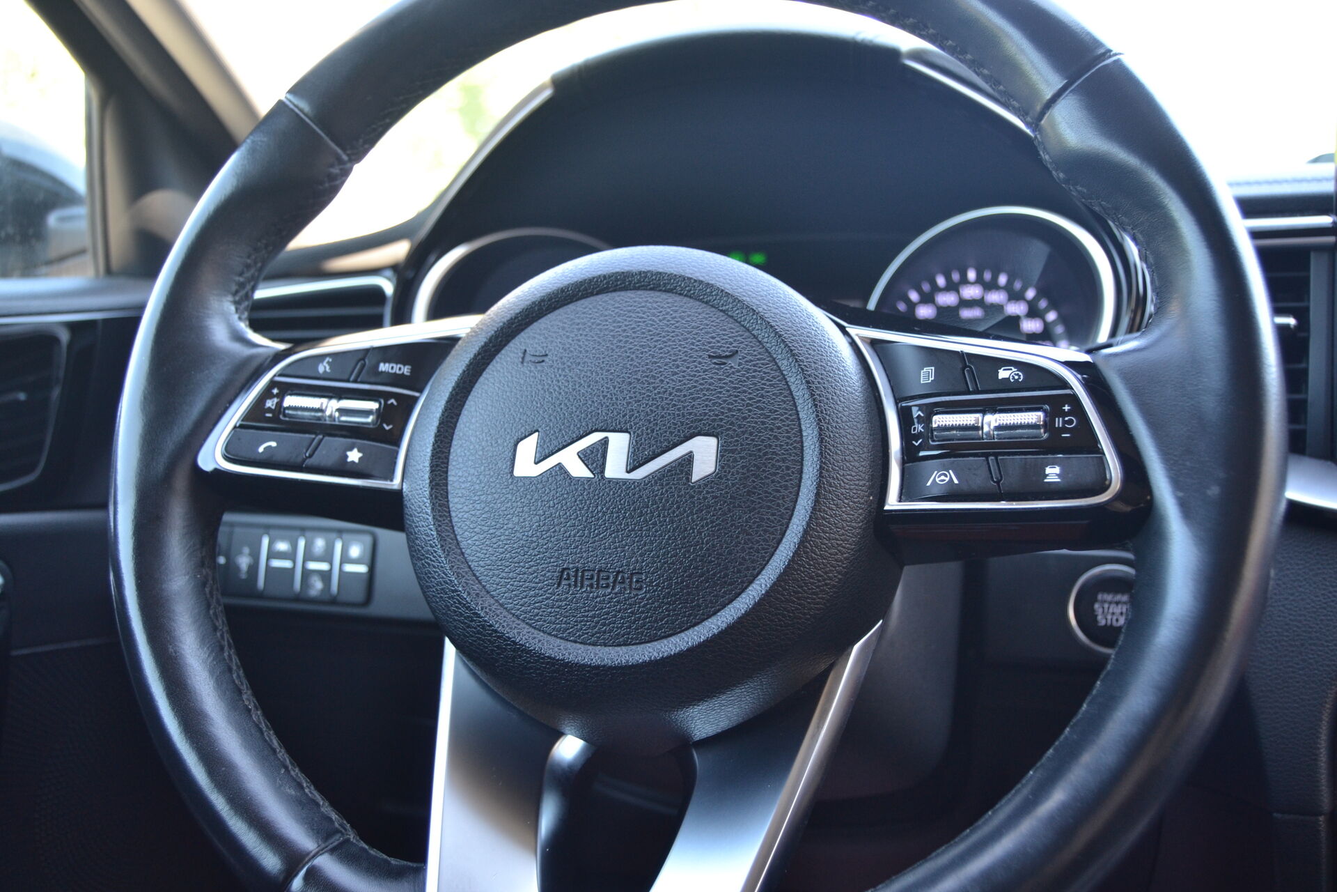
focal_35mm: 30
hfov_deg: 61.9
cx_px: 668
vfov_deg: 43.6
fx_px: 1114
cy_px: 446
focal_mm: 20
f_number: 4
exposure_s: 1/60
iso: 400
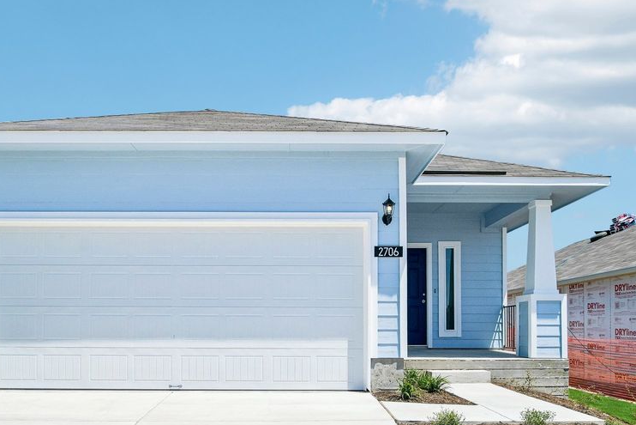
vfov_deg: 44.4
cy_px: 278
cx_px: 294
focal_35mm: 29
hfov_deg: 63.6
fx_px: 512
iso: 400
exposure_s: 1/1600
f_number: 8
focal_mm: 14
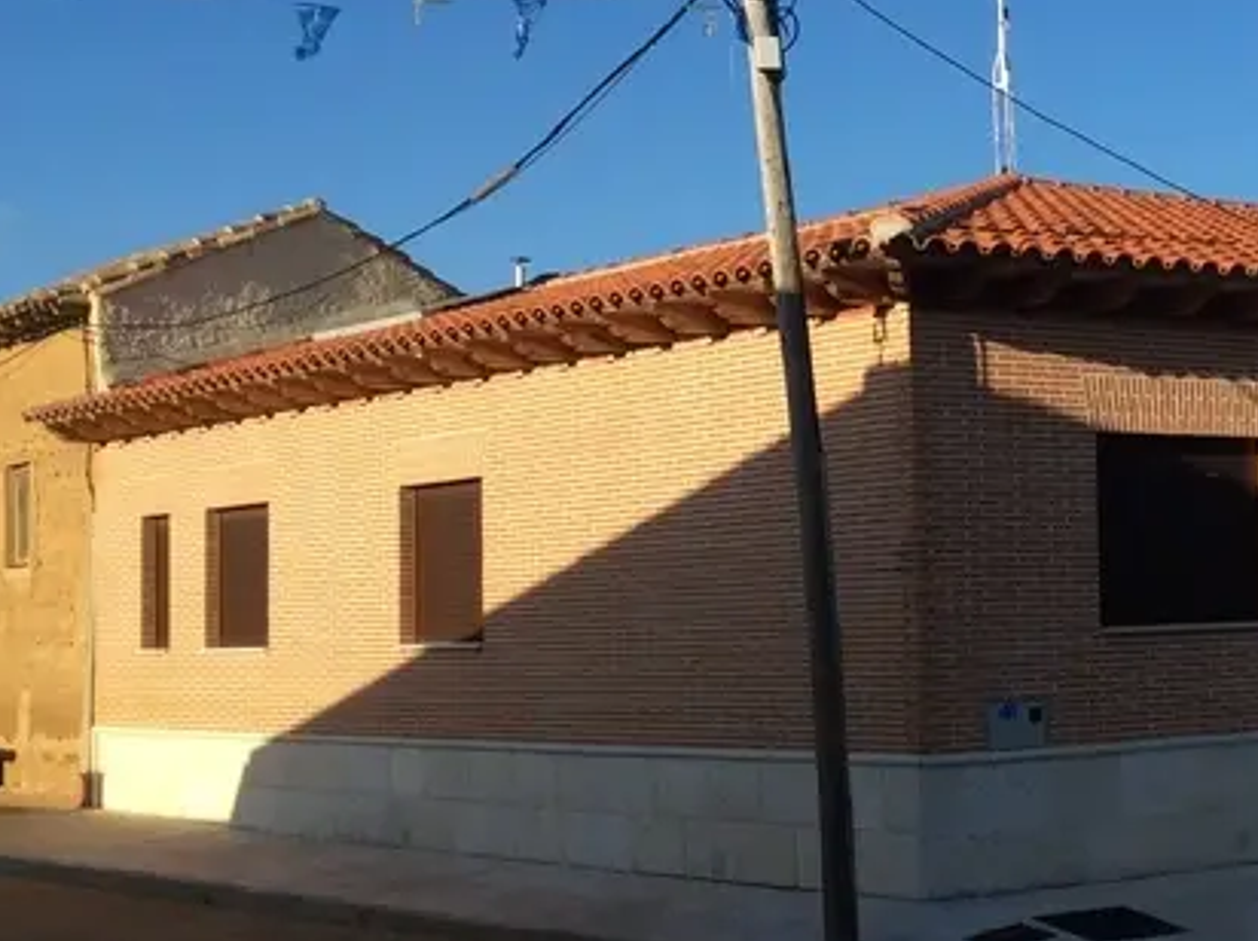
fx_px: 2323
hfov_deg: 29.2
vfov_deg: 22.9
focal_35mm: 64
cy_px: 460
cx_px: 1096
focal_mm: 3.3
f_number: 2.4
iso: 32
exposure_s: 1/1271
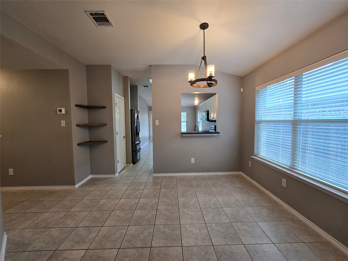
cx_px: 174
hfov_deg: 106.2
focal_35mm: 13
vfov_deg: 89.9
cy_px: 130
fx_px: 131
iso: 100
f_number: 2.2
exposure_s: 1/60
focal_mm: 2.2
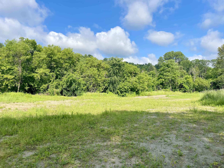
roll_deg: -1.1
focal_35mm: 25
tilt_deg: +1.5
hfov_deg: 69.4
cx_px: 112
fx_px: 162
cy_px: 84
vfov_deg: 54.9
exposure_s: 1/3003
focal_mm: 5.1
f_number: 1.6
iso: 32
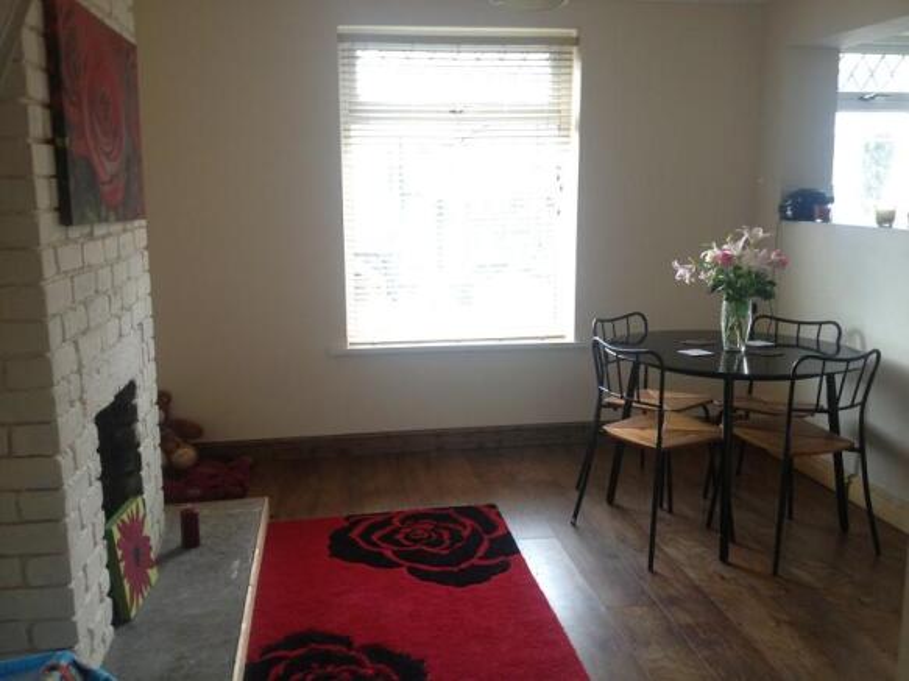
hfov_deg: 52.6
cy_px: 340
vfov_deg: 40.7
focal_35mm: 35
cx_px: 454
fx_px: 919
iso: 80
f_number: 2.4
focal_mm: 4.28
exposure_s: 1/20
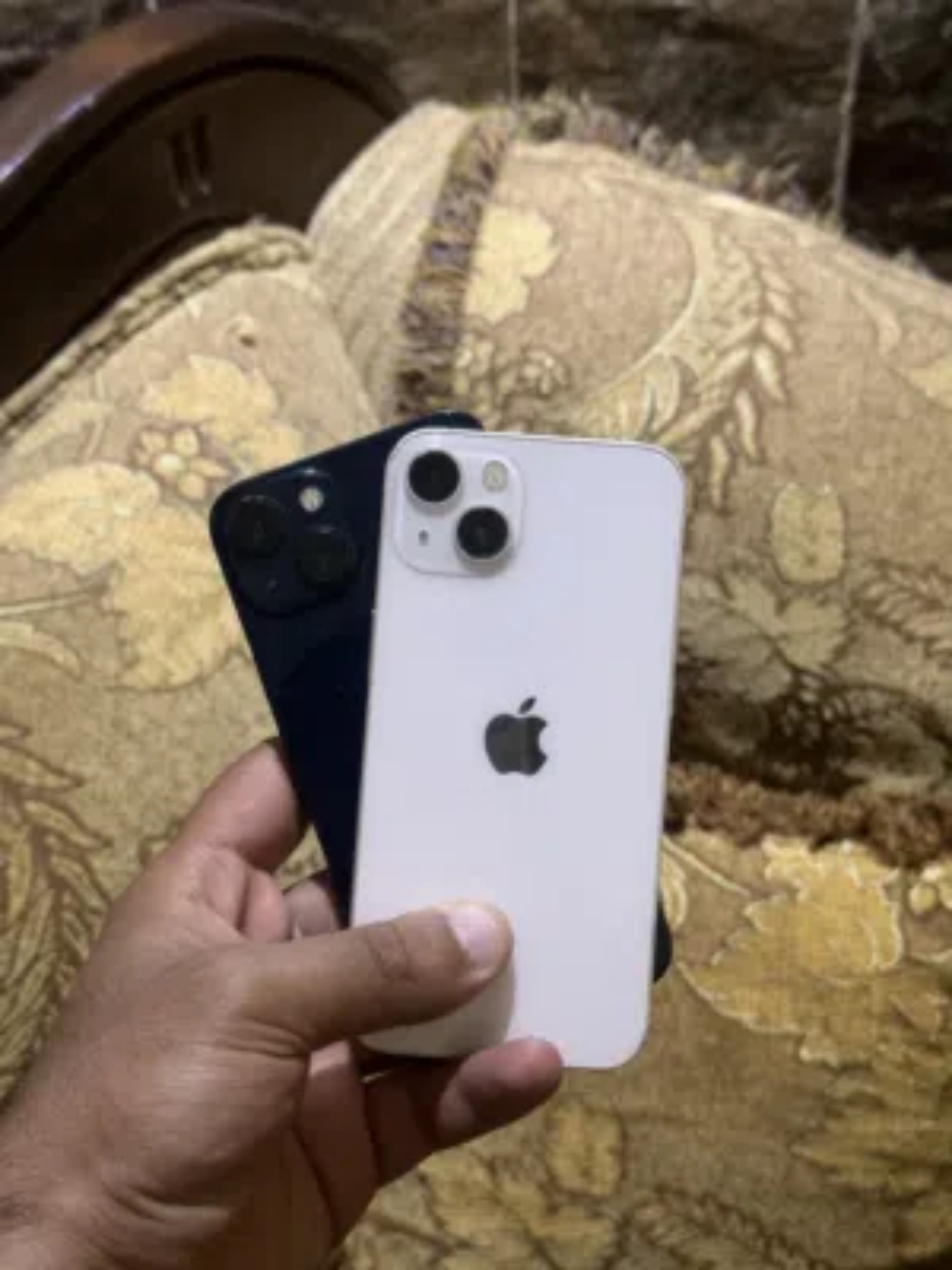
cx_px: 476
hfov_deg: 30.3
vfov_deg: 39.7
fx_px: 1760
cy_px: 635
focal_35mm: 48
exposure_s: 1/33
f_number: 1.78
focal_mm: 6.86
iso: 250
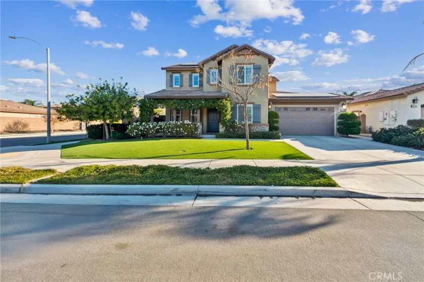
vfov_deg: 81.2
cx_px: 212
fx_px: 165
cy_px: 141
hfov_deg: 104.3
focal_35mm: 14
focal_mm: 14
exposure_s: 1/60
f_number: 8
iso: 100
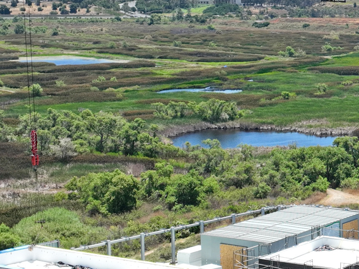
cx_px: 499
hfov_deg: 16.5
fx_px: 1150
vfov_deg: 13.3
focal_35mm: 111
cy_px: 137
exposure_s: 1/2000
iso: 100
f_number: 3.2
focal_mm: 12.29
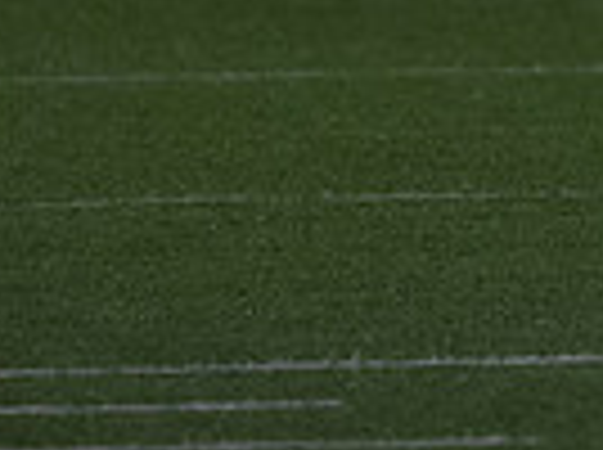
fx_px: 30656
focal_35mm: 1763
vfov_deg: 0.8
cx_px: 1076
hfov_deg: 1.1
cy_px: -399
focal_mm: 200
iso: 4000
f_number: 2.8
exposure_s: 1/1000
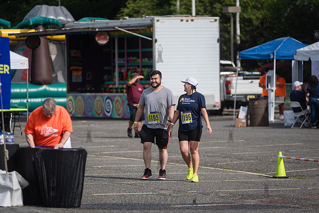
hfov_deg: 10.3
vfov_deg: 6.9
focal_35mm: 200
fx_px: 1773
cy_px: 106
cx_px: 160
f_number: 3.5
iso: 250
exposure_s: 1/4000
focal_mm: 200
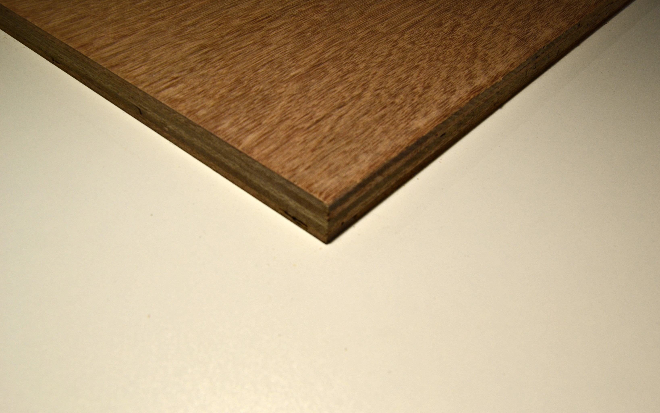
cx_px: 328
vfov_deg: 38.8
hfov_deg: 58.9
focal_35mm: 33
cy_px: 197
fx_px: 585
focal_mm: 21
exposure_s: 1/160
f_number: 9
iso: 400
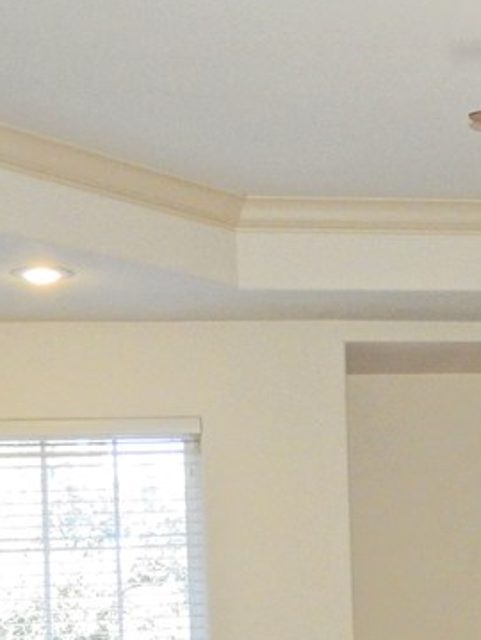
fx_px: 1738
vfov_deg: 20.4
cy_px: 574
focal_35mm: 94
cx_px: 597
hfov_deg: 15.1
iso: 400
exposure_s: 1/125
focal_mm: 5.9
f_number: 3.6
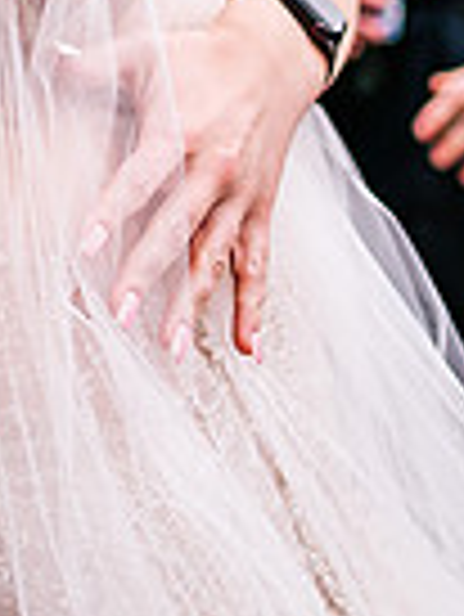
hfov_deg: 9.6
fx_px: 2712
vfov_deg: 12.6
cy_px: -169
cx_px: -161
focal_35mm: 152
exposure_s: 1/3200
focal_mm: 35
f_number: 1.6
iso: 100
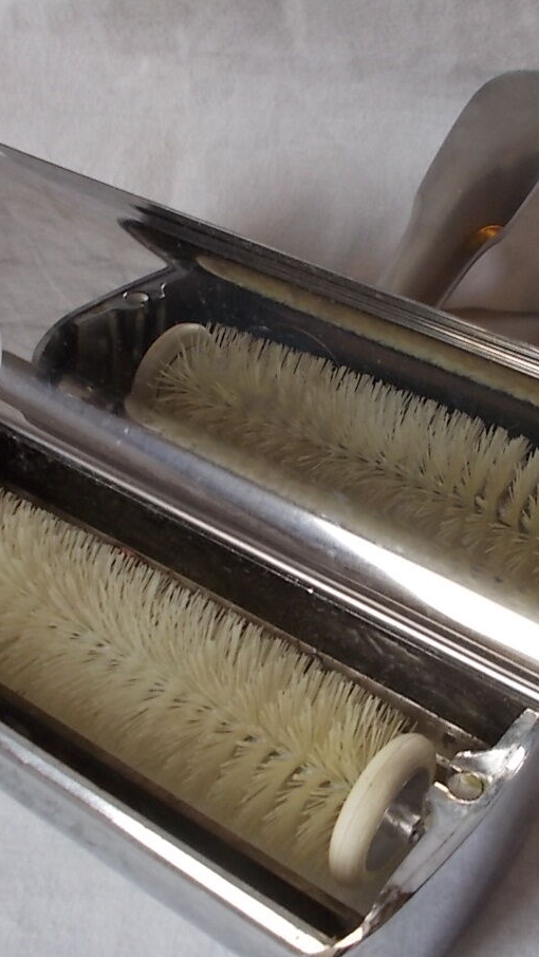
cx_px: 351
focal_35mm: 50
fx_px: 1270
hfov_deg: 23.9
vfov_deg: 41.3
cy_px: 495
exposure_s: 1/25
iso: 140
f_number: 3.2
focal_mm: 4.6
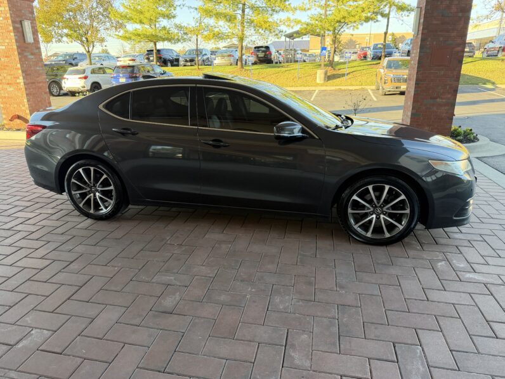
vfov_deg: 56.8
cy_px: 190
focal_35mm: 24
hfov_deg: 71.6
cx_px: 252
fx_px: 350
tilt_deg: -18.2
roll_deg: +1.0
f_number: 1.78
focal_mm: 6.76
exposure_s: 1/224
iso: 160
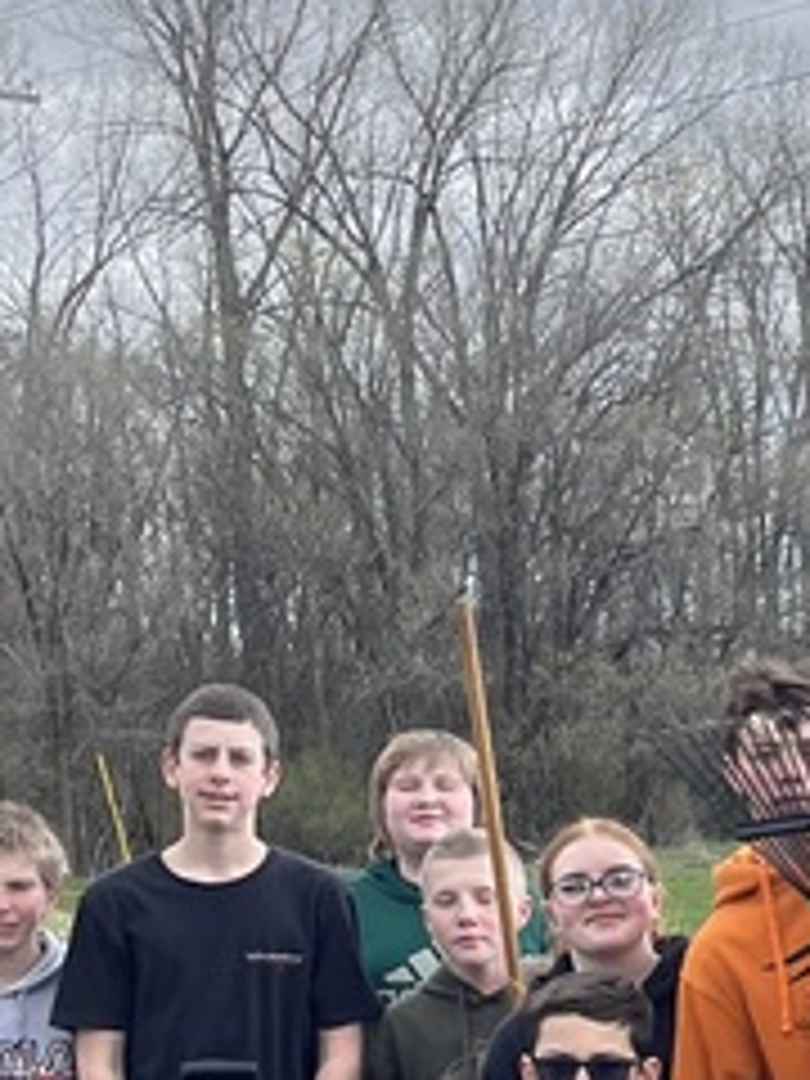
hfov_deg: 12.5
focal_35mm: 111
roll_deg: +2.3
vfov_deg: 17.4
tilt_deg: -4.3
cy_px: 1017
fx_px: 3463
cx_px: 1328
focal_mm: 5.1
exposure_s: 1/1890
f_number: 1.6
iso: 50
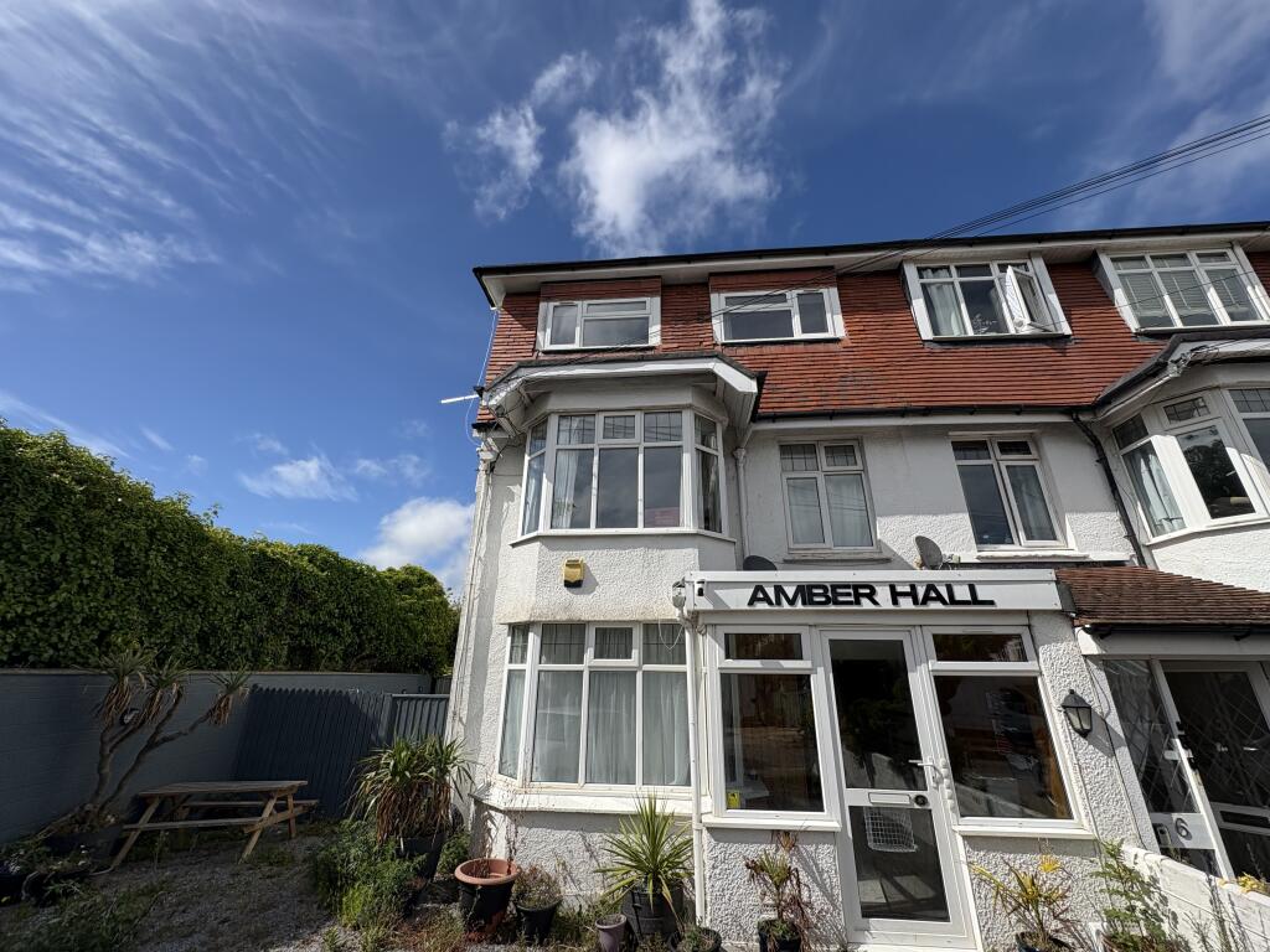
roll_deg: -0.4
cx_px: 635
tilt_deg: +21.3
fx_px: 514
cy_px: 476
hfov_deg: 102.1
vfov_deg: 85.7
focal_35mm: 14
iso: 40
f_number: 2.2
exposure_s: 1/2874
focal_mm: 2.22
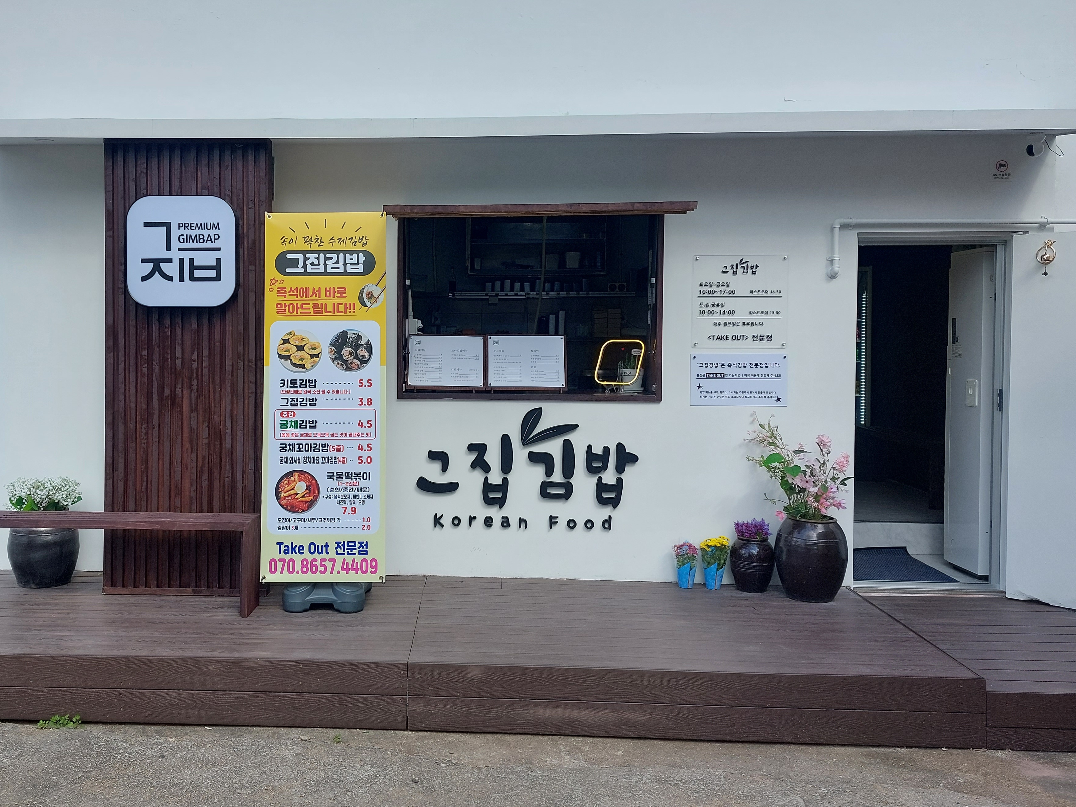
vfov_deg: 42.9
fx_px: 1026
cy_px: 384
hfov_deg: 54.8
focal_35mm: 33
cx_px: 414
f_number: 1.8
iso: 25
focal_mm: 5.23
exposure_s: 1/568
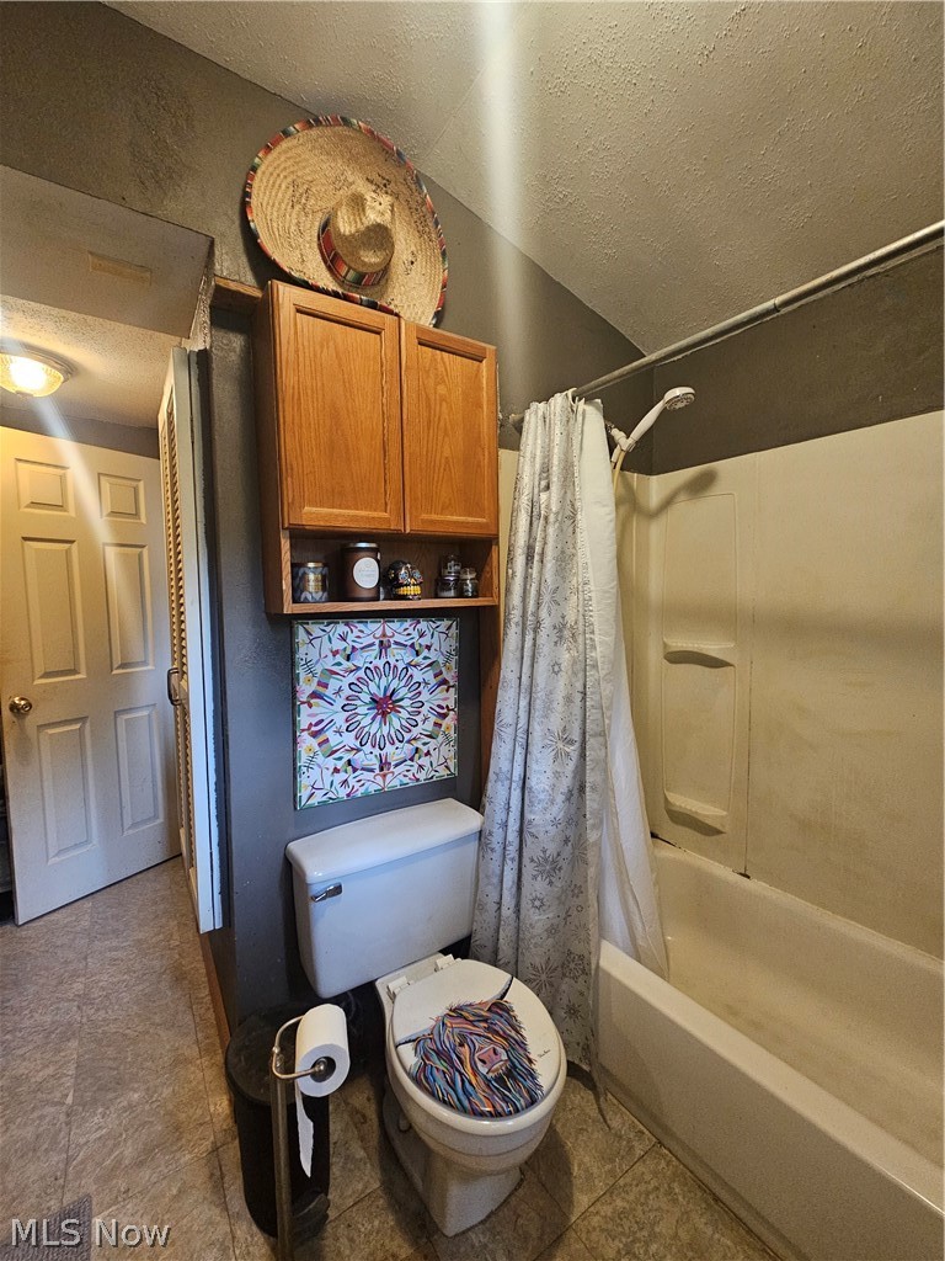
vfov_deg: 106.2
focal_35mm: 13
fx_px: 473
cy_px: 630
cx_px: 472
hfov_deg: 89.9
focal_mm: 2.2
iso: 640
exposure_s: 1/24
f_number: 2.2
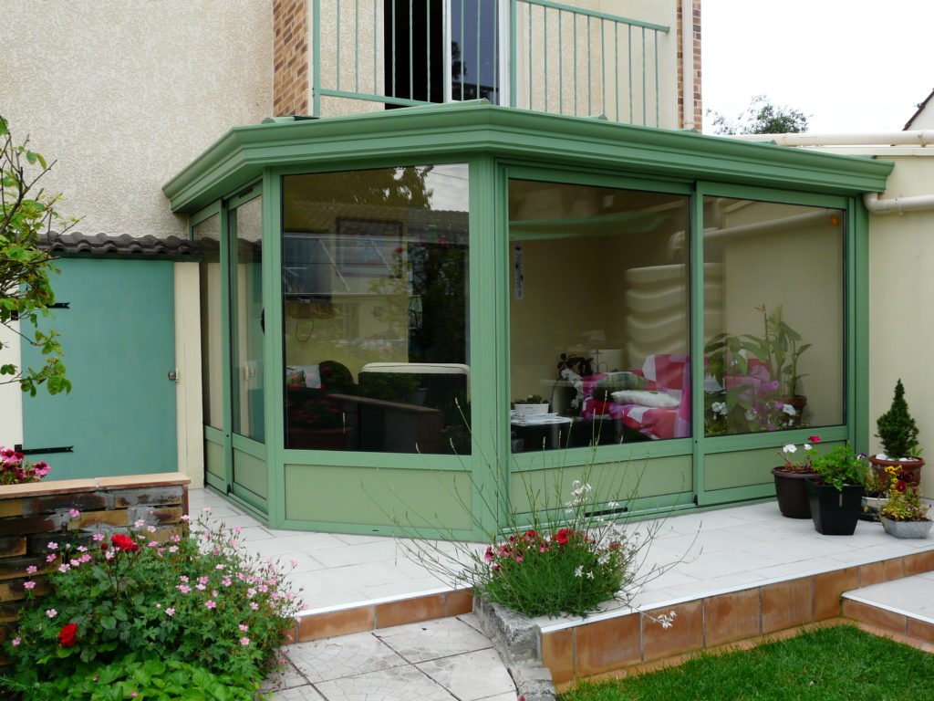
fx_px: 890
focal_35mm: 33
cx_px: 467
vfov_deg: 42.9
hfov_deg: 55.4
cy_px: 350
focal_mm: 5.4
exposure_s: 1/200
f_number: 4.5
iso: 100
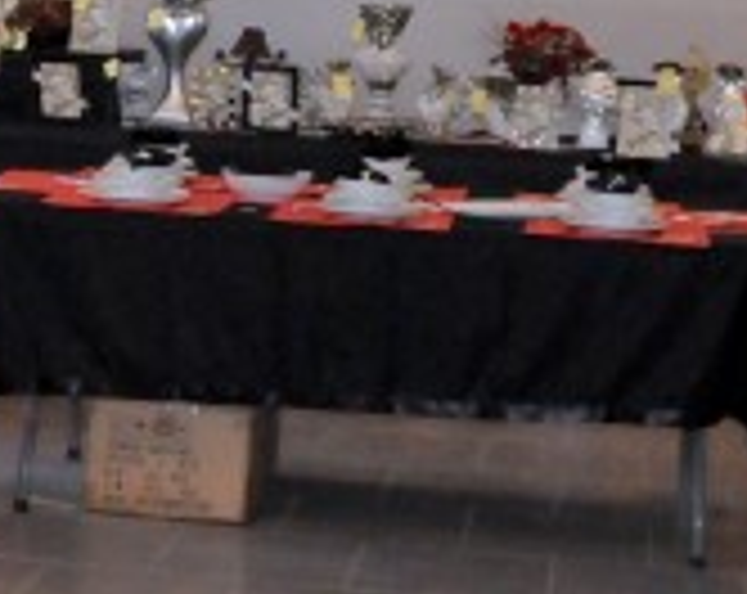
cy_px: 133
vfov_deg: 14.3
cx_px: 68
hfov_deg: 17.7
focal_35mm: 107
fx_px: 2360
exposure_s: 1/160
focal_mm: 18
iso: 3200
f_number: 7.1
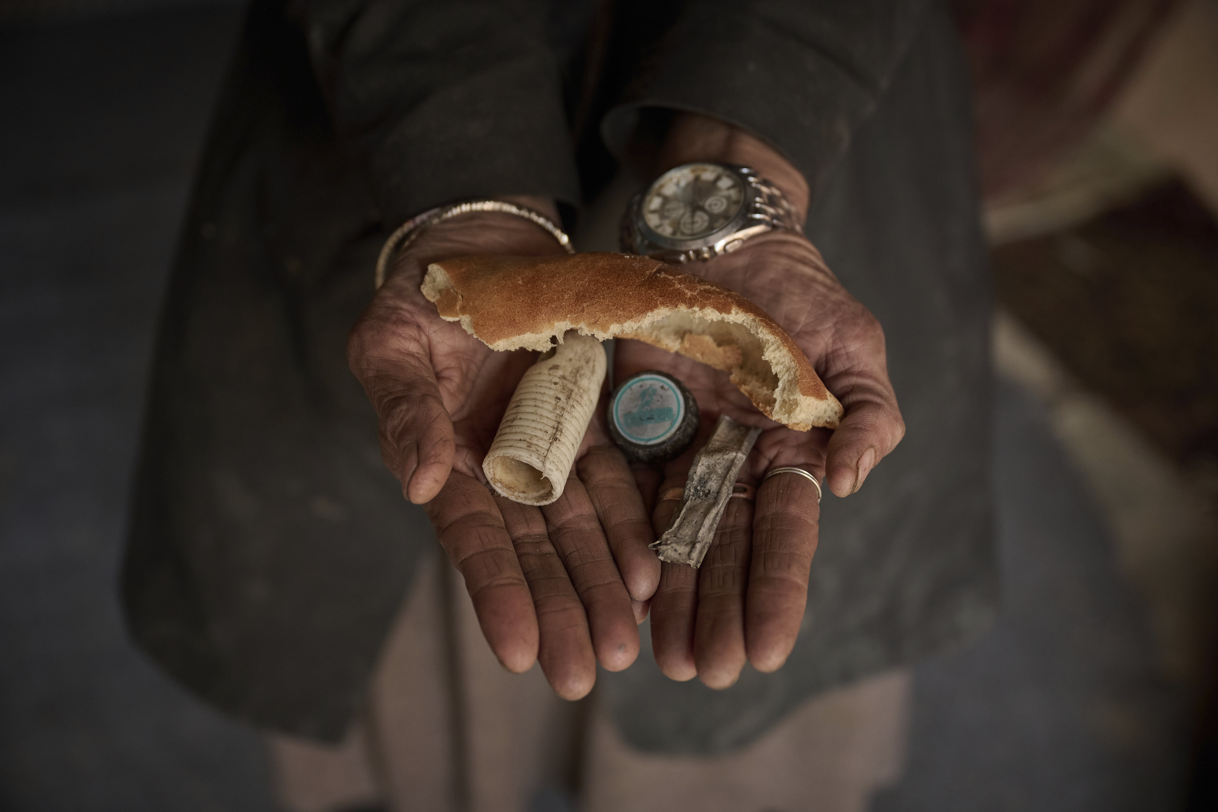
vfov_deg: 33.4
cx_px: 609
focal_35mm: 40
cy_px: 406
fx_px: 1353
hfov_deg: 48.5
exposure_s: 1/125
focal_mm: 40
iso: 800
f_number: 2.8
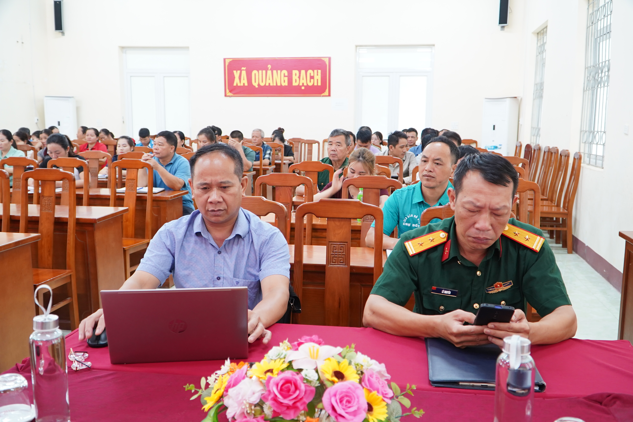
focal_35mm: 31
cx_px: 316
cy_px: 211
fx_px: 545
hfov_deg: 60.3
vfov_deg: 42.3
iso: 1000
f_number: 4
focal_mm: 21
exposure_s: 1/40
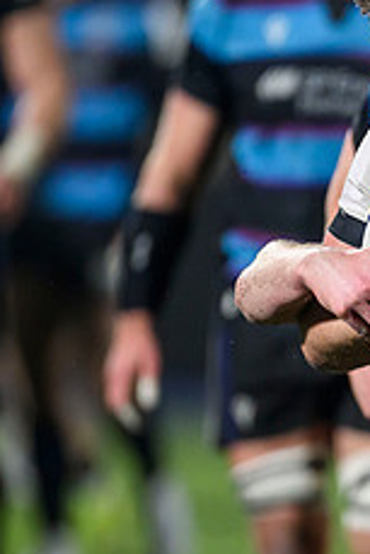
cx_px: 687
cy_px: 346
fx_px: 18948
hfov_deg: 1.1
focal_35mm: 1231
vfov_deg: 1.7
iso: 4000
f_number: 3.2
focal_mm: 400
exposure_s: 1/1600
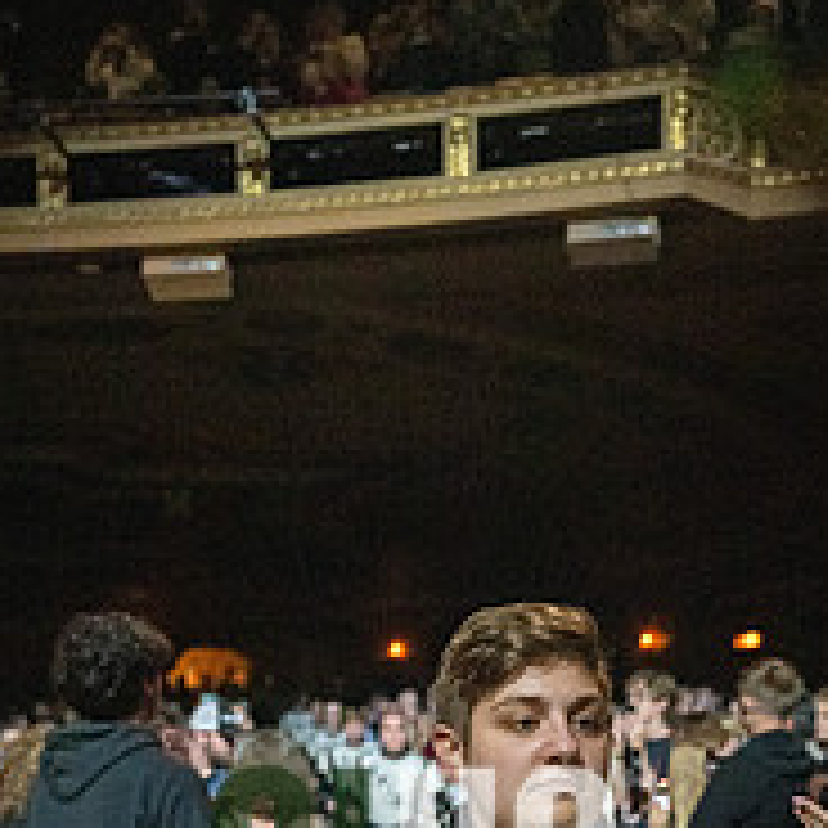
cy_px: 891
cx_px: 414
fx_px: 1407
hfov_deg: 32.8
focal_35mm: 52
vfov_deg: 29.8
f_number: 2.8
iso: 12800
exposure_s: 1/500
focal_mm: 25
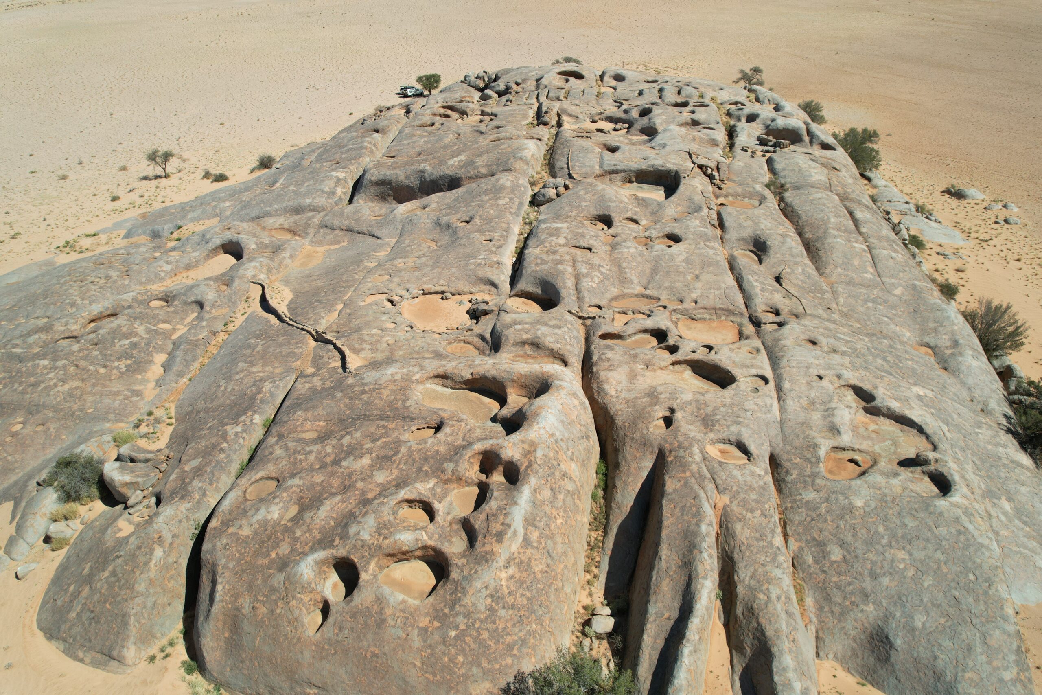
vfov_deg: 57.2
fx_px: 637
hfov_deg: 78.6
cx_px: 521
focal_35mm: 22
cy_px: 348
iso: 100
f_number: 2.8
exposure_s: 1/640
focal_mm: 8.38
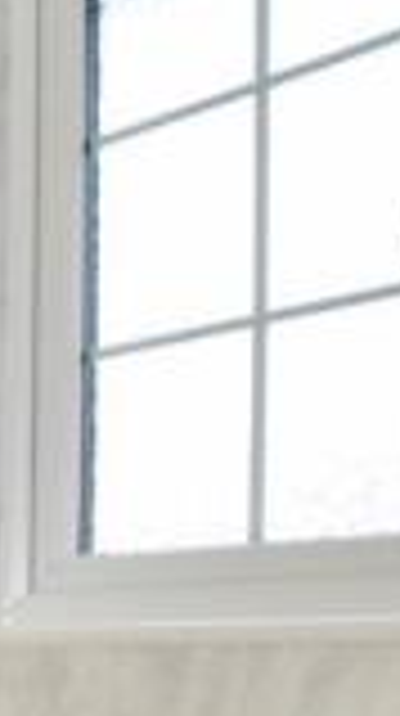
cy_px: 678
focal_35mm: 65
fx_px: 1230
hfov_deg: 9.8
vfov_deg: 30.6
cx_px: -975
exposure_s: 1/125
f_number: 5.6
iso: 200
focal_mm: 10
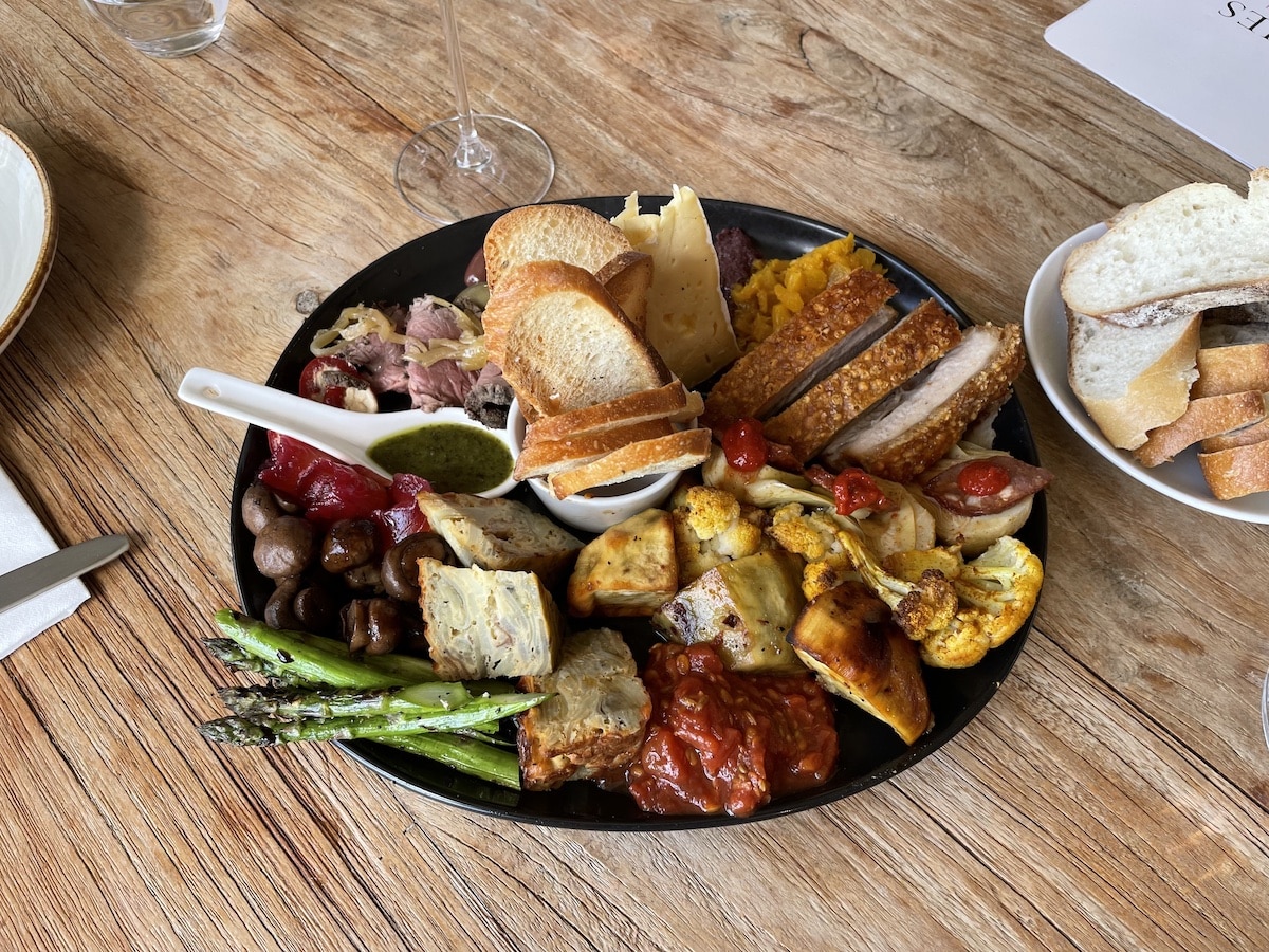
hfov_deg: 67.3
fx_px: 953
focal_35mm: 26
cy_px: 476
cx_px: 634
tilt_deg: -58.8
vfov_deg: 53.1
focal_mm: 4.2
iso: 50
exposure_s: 1/100
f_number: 1.6
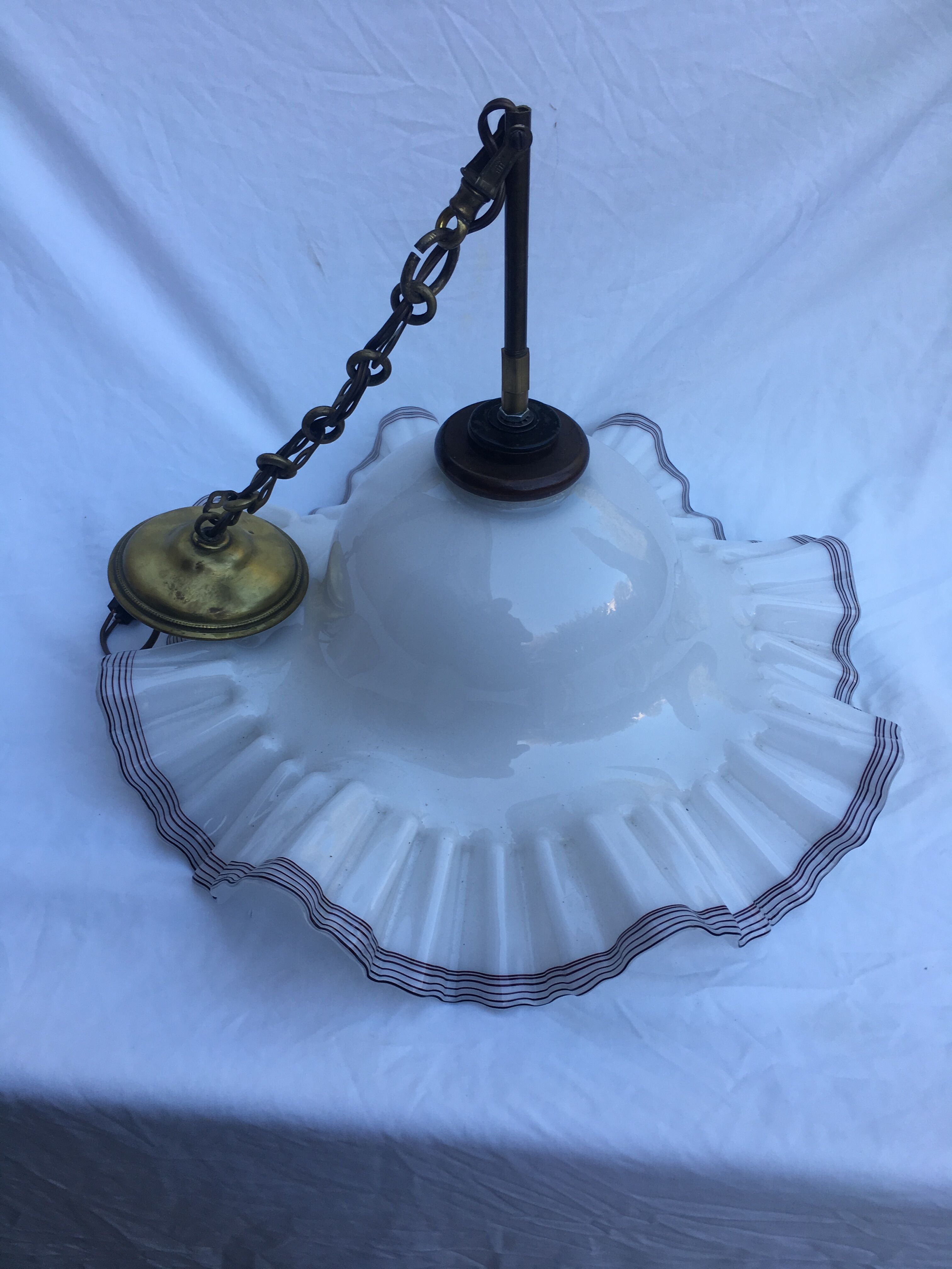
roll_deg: -0.8
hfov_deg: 48.2
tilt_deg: -43.7
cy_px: 634
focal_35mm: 29
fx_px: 1063
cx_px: 476
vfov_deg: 61.7
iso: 25
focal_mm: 4.15
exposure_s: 1/158
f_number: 2.2
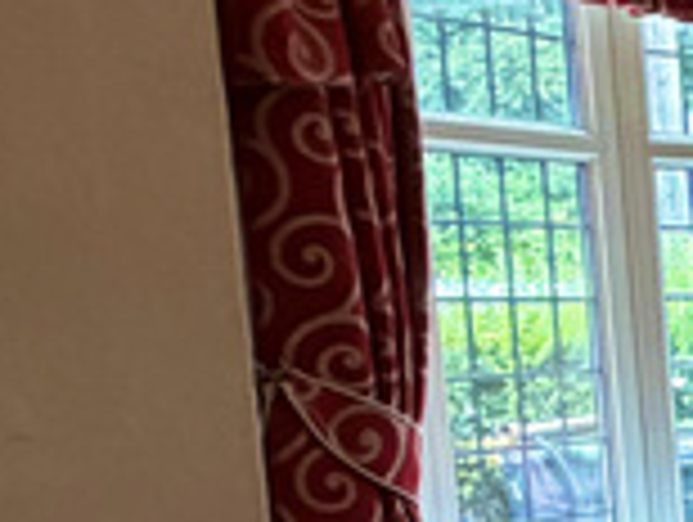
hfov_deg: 13.5
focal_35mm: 87
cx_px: 1804
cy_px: 410
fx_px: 1744
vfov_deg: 16.9
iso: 250
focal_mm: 2.22
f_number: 2.2
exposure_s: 1/100
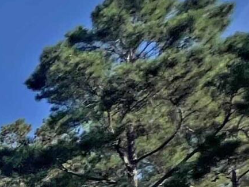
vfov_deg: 11.5
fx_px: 648
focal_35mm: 90
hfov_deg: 11.9
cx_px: -474
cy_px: 526
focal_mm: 1.57
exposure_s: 1/2481
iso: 32
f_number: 1.8
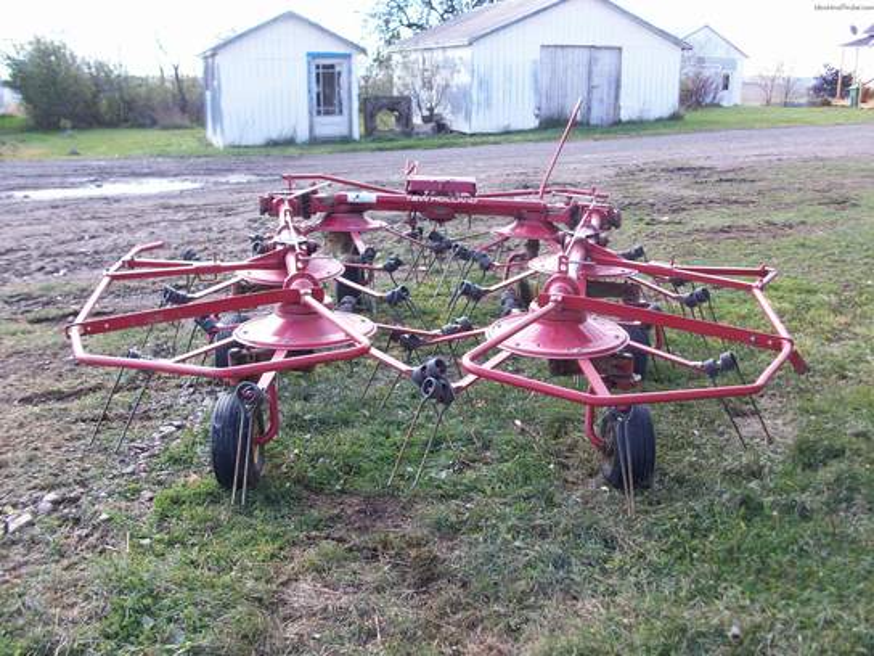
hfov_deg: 54.0
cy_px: 328
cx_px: 437
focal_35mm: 34
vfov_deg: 41.8
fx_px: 858
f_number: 2.8
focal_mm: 5.7
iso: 64
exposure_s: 1/135
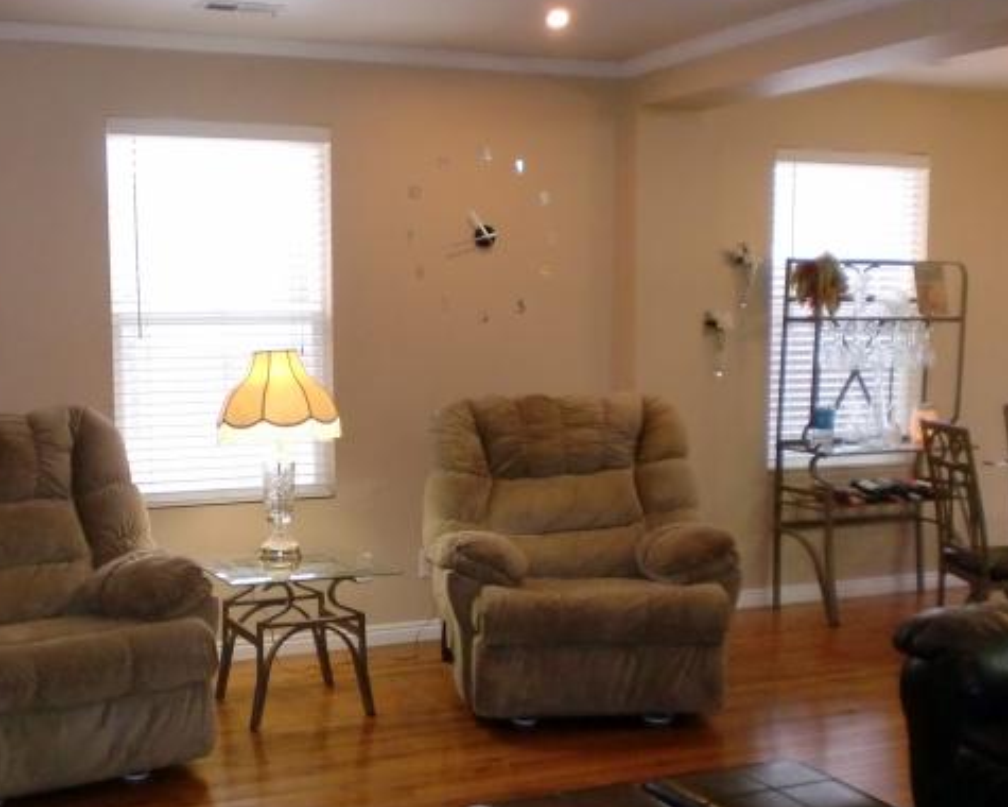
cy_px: 478
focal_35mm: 46
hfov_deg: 40.0
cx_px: 373
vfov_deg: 32.7
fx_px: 1372
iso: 400
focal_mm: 6.3
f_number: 3.1
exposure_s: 1/60
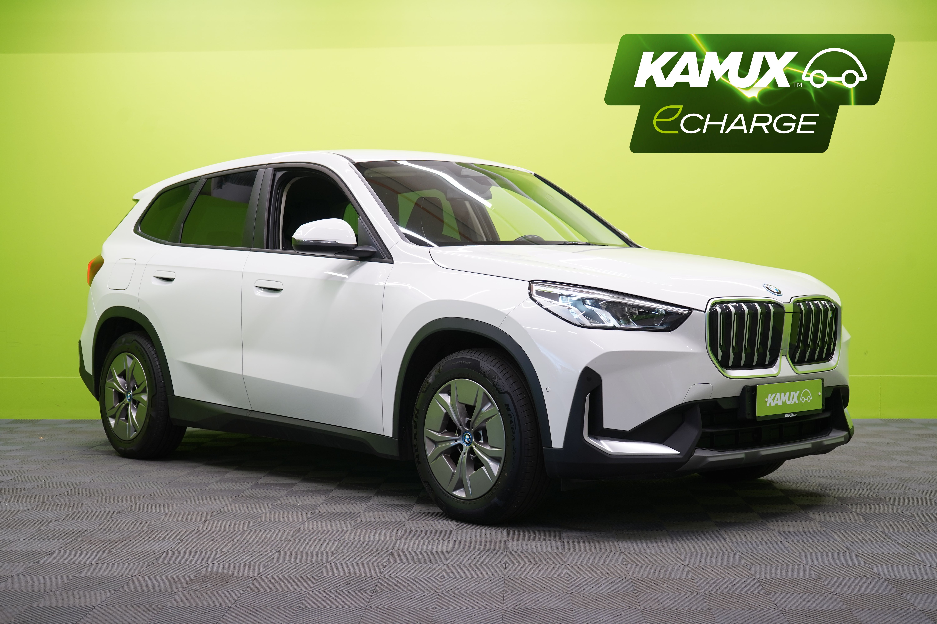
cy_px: 312
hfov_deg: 39.6
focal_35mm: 50
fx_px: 1301
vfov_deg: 27.0
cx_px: 468
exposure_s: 1/30
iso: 400
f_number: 5
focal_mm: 50
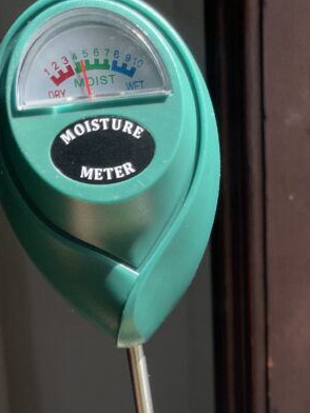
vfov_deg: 27.1
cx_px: 239
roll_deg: +1.4
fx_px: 812
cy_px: 408
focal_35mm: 68
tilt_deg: -10.1
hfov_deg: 21.4
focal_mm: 4.2
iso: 32
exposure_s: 1/432
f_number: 1.6
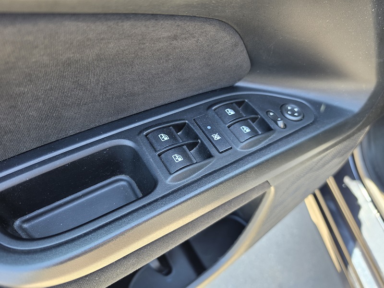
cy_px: 144
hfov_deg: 73.9
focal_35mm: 23
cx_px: 192
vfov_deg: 58.9
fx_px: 255
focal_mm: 6.5
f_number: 1.4
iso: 80
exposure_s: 1/180
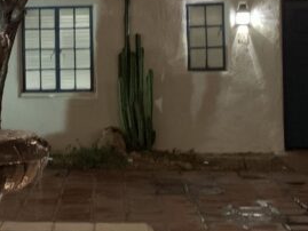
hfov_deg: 19.2
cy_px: 56
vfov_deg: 14.9
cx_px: -2
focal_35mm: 99
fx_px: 881
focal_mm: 4.25
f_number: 1.8
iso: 640
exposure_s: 1/15
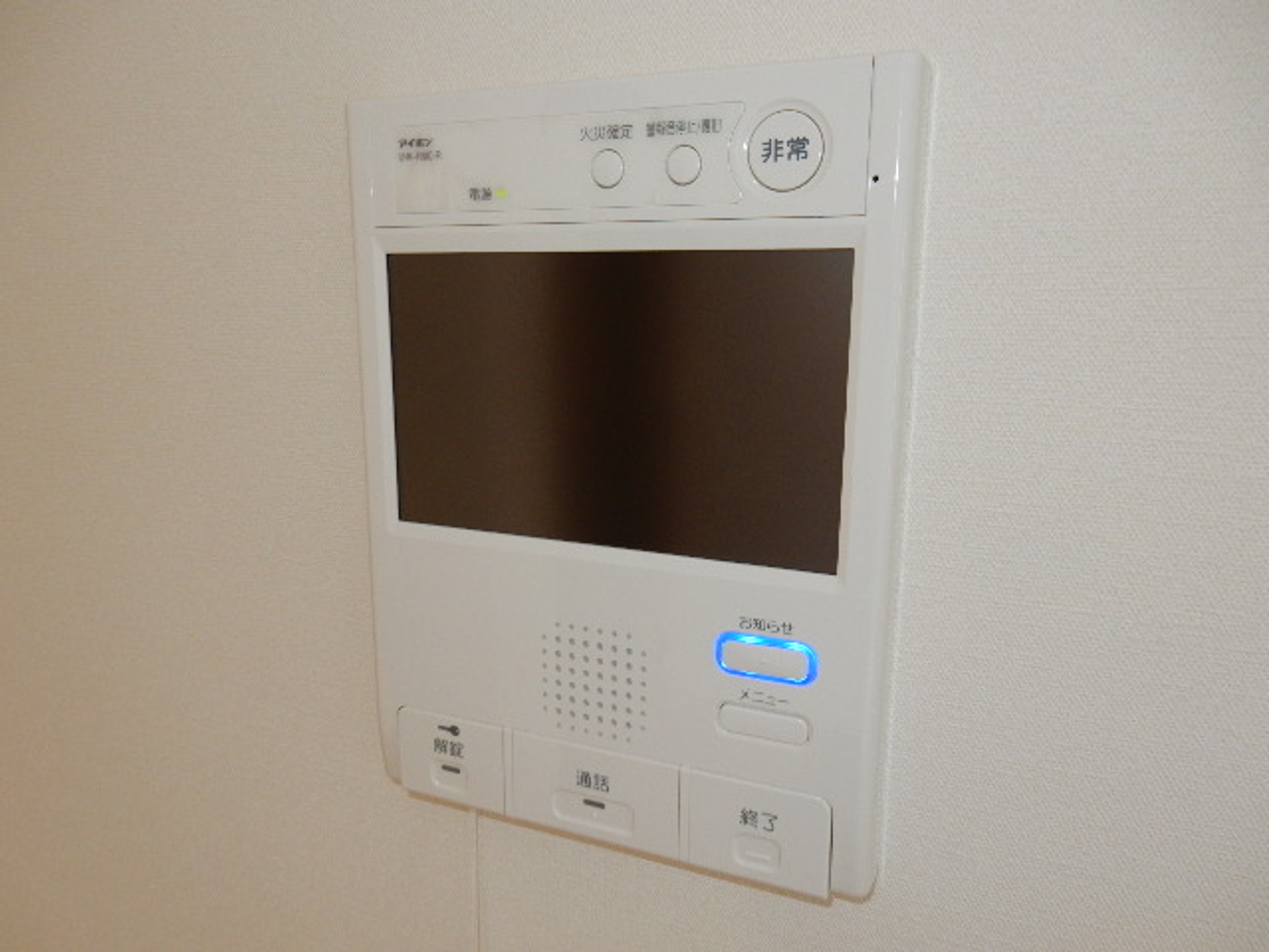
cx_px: 634
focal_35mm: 25
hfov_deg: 69.4
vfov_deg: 54.9
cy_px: 476
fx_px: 916
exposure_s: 1/30
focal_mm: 4.5
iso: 200
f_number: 3.7
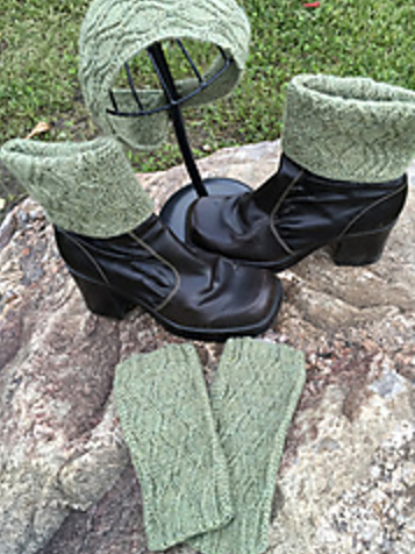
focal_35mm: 39
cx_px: 224
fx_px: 623
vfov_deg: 47.8
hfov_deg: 36.8
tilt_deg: -51.0
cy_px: 255
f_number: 2.2
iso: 40
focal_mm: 4.15
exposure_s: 1/120
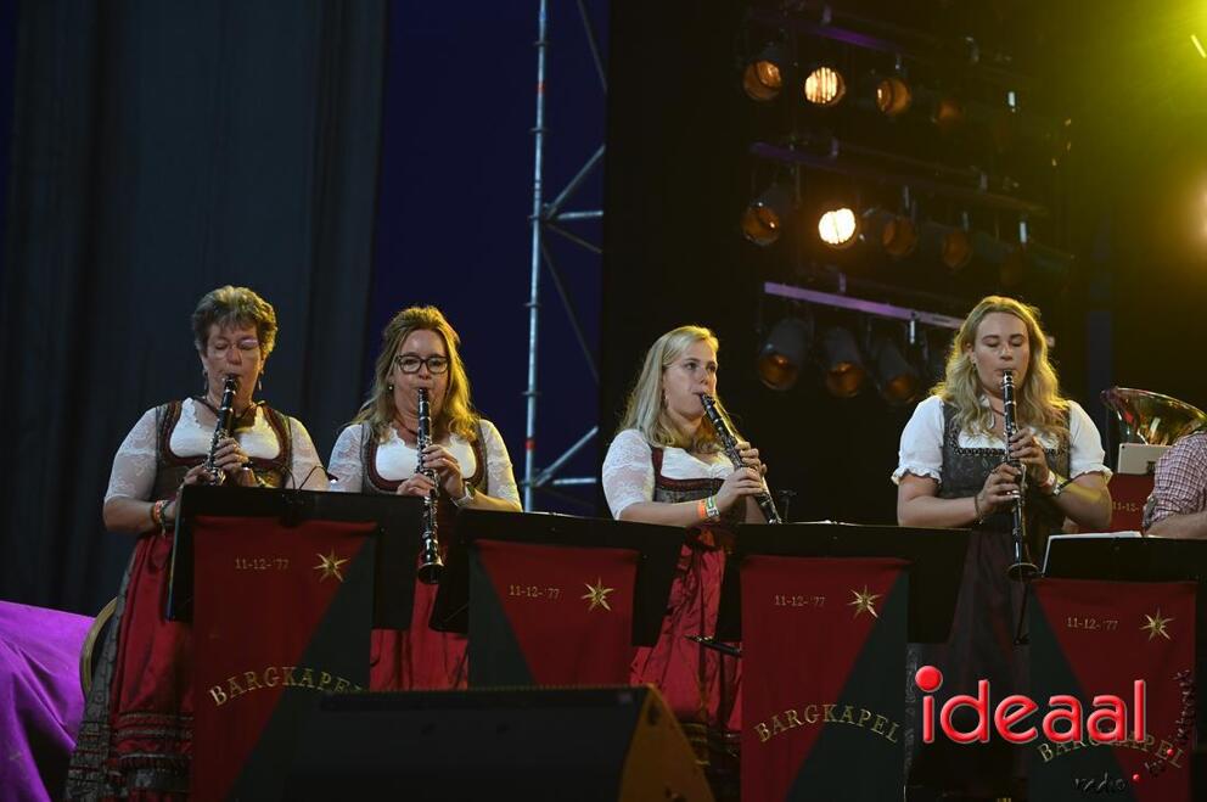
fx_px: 3349
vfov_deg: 13.7
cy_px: 401
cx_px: 604
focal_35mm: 100
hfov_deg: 20.4
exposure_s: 1/200
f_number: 4.5
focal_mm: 100
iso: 1600
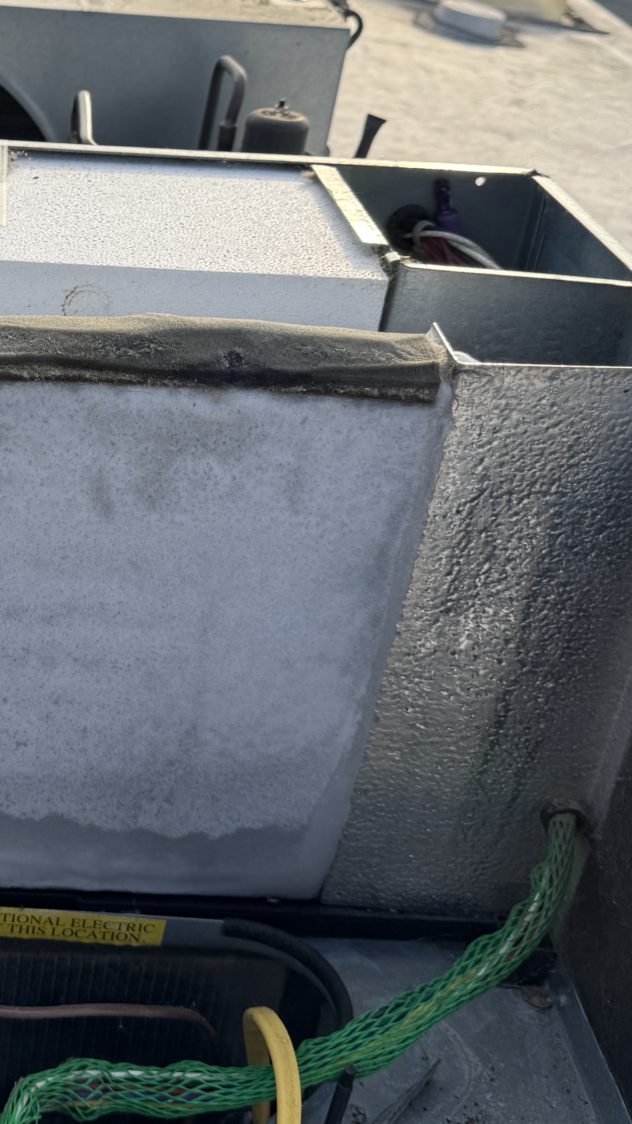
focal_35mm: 47
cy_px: 459
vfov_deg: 43.5
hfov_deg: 23.9
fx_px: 1401
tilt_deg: -31.2
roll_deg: -3.9
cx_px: -52
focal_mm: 6.76
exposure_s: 1/1366
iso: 80
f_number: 1.78
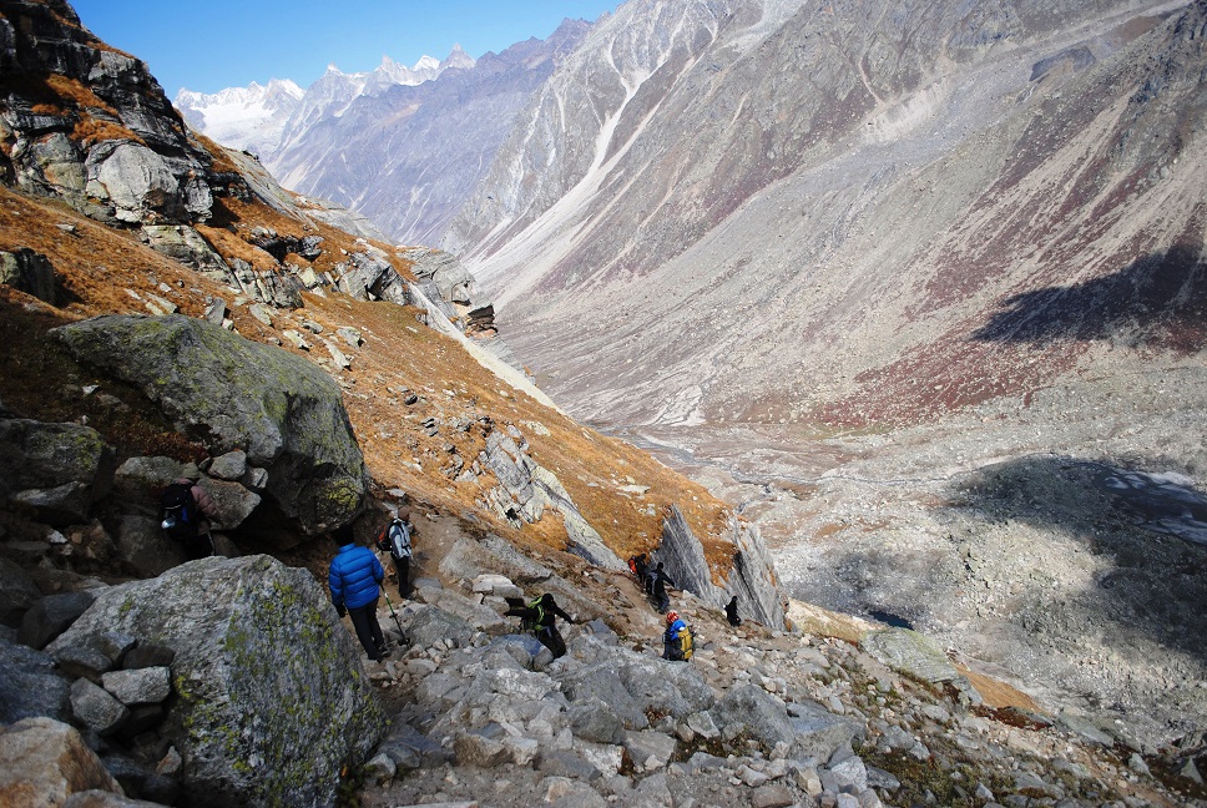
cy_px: 404
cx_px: 604
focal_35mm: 27
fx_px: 906
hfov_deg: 67.3
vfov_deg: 48.0
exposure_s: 1/1000
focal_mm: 18
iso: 100
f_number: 4
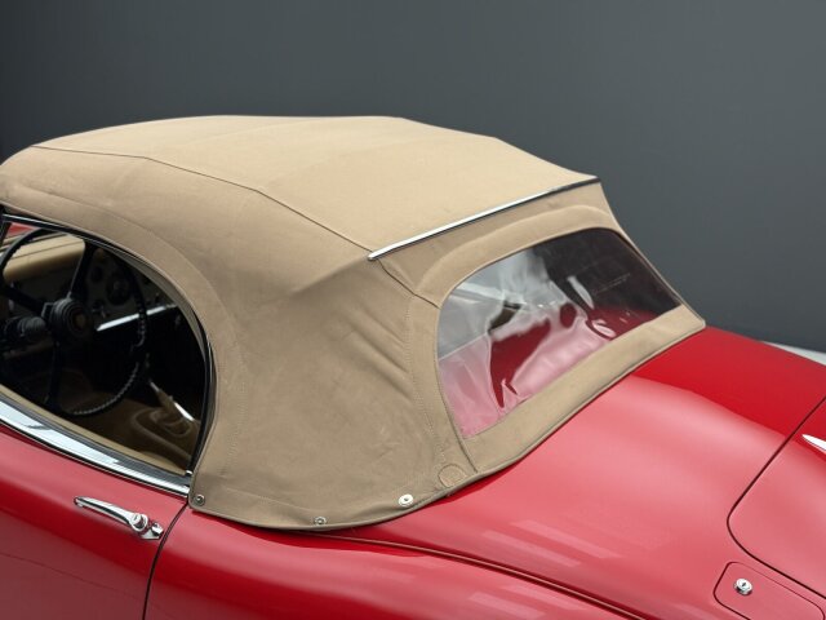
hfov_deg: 39.7
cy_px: 310
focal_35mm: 48
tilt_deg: -15.6
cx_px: 413
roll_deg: -2.9
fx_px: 1145
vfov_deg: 30.3
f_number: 1.78
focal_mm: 6.76
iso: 125
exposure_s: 1/99
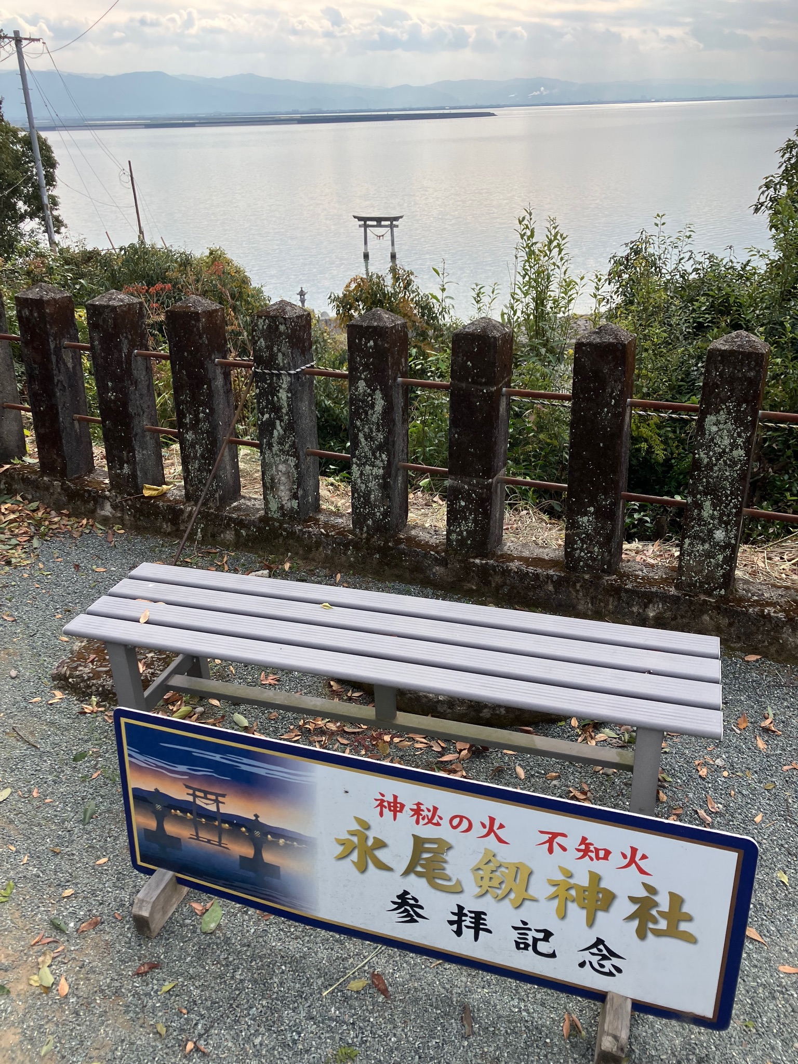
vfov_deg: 63.4
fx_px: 861
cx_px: 399
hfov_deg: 49.7
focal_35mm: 28
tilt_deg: -25.3
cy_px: 532
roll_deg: +1.8
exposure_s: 1/1185
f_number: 1.8
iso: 32
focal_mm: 3.99
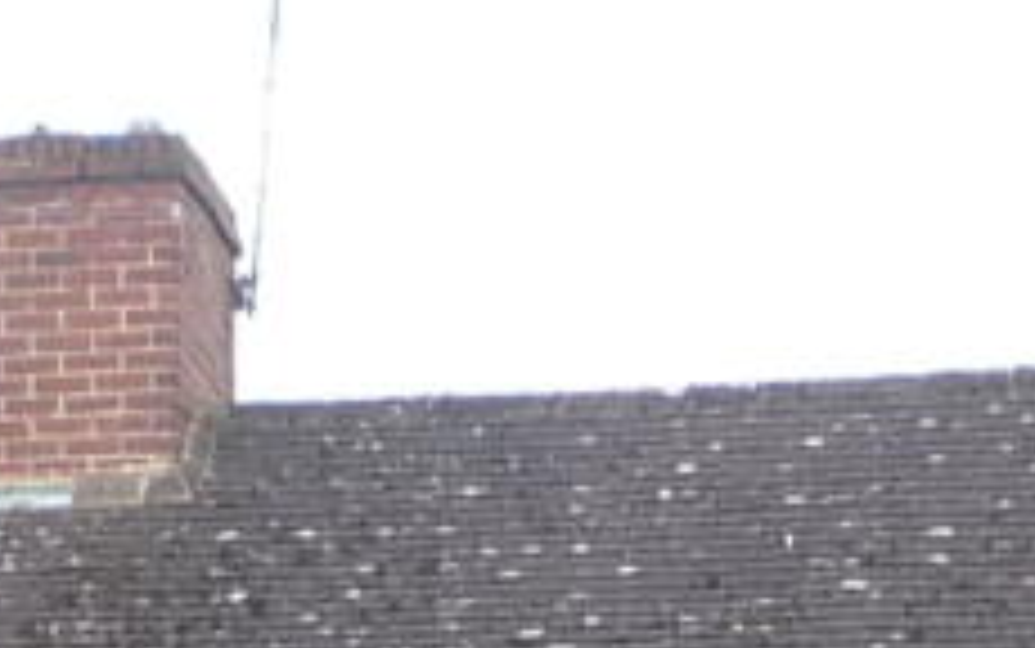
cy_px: 1462
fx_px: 6265
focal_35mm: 222
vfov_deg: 5.7
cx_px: 432
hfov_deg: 9.4
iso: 100
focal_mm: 4.7
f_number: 2.9
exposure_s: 1/160
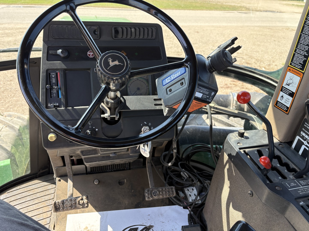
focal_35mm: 26
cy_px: 116
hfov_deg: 67.3
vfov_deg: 53.1
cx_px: 154
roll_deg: -2.4
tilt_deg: -30.3
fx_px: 232
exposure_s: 1/326
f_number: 1.6
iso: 64
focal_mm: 5.96
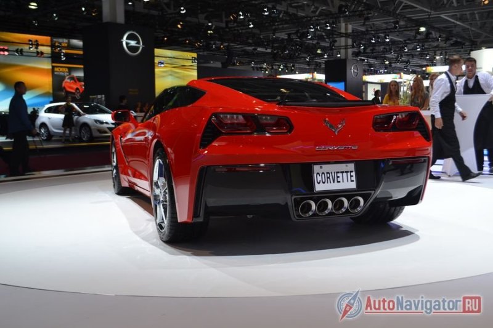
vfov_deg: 34.2
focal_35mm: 39
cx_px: 246
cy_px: 164
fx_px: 534
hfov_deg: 49.6
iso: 400
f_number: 5
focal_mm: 26
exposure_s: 1/100
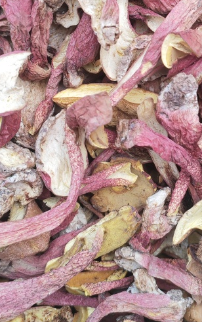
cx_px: 148
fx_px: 545
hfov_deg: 20.8
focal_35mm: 62
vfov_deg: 32.2
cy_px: 70
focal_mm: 5.53
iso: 250
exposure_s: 1/110
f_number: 1.8
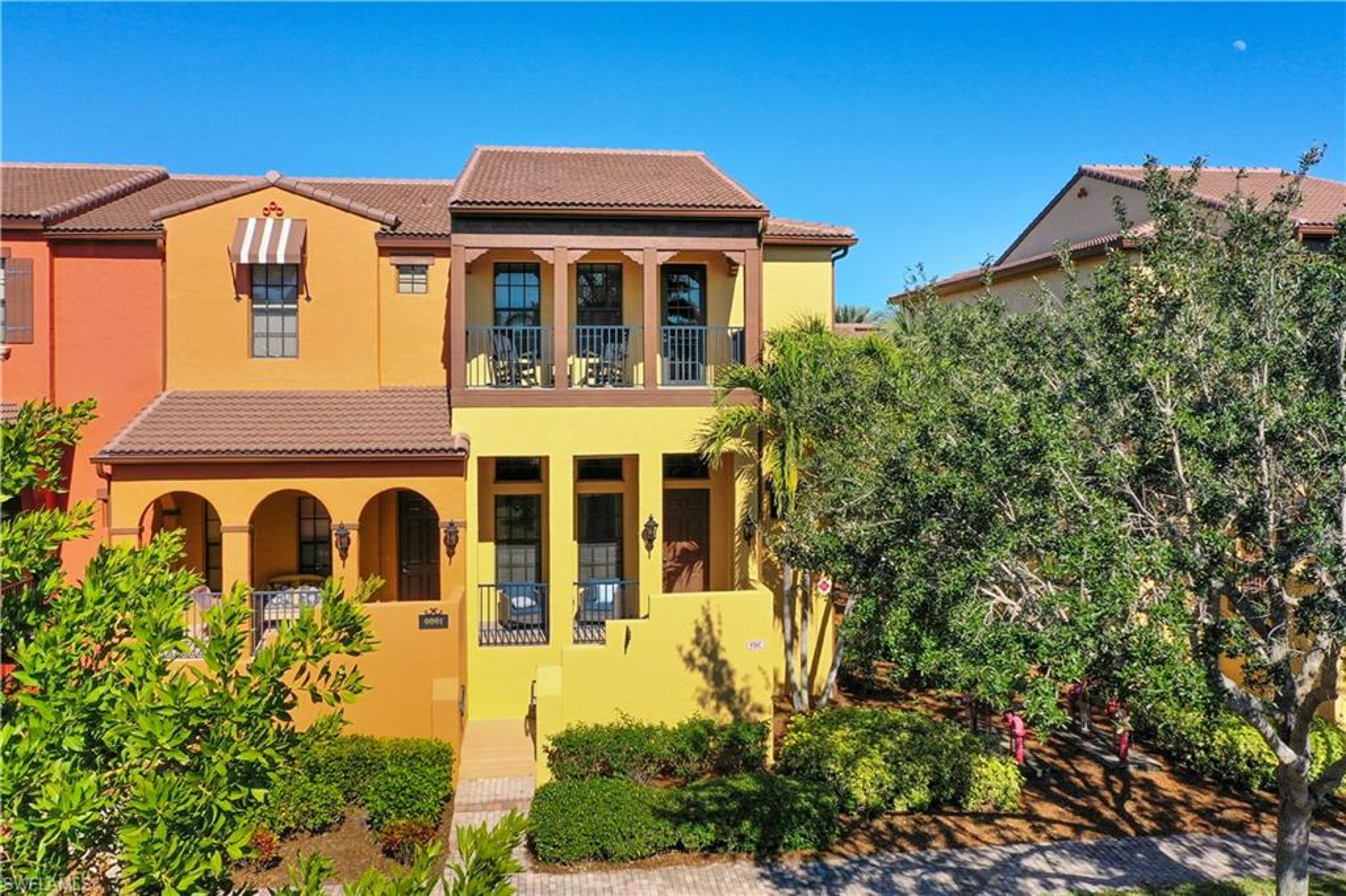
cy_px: 448
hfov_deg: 65.5
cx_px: 673
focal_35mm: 28
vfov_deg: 46.4
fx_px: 1046
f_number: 6.3
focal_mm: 10.26
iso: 100
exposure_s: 1/640
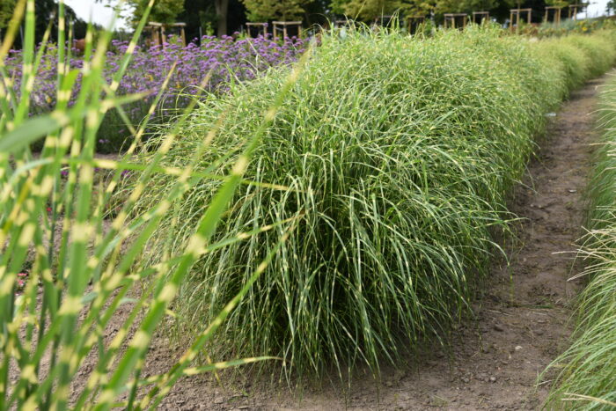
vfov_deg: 29.3
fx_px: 787
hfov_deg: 42.7
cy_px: 206
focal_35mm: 46
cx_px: 308
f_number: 5.6
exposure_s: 1/160
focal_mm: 46
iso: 100
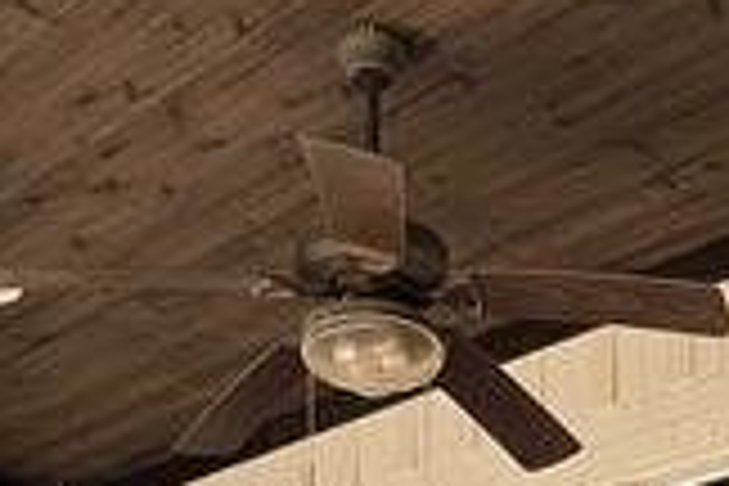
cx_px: 634
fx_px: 1539
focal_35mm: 76
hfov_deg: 25.9
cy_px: 1048
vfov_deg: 14.2
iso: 640
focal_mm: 12
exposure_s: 1/400
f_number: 9
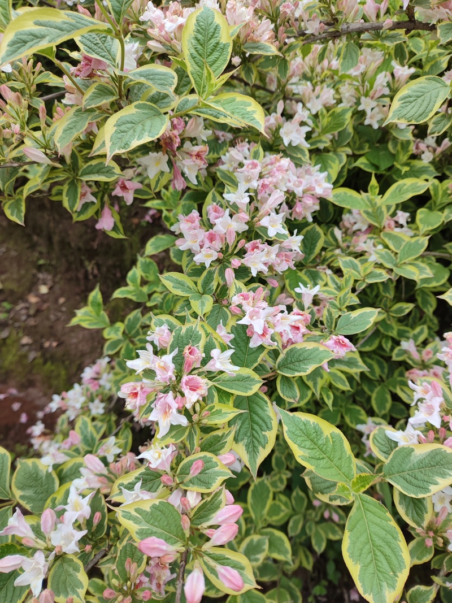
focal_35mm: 24
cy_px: 302
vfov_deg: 71.6
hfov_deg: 56.8
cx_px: 226
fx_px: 418
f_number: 1.65
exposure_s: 1/100
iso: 50
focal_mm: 5.26
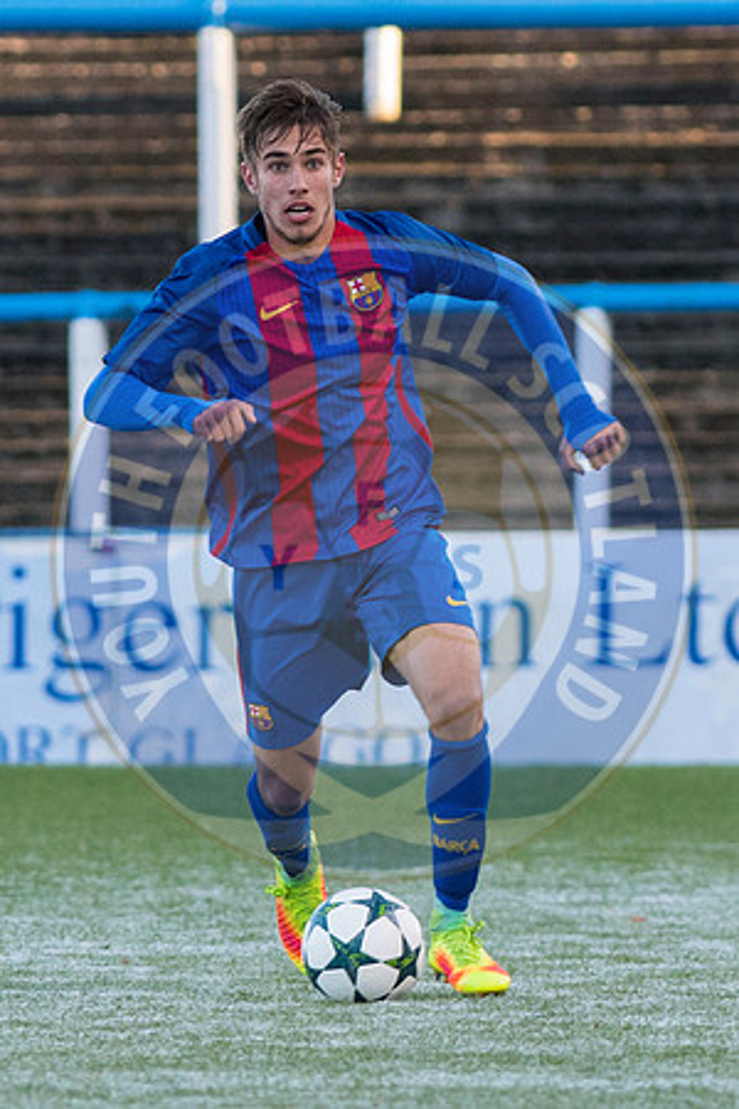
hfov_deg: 3.1
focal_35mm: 450
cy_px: 554
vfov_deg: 4.6
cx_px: 370
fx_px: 13855
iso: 800
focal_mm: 300
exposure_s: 1/1000
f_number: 4.5
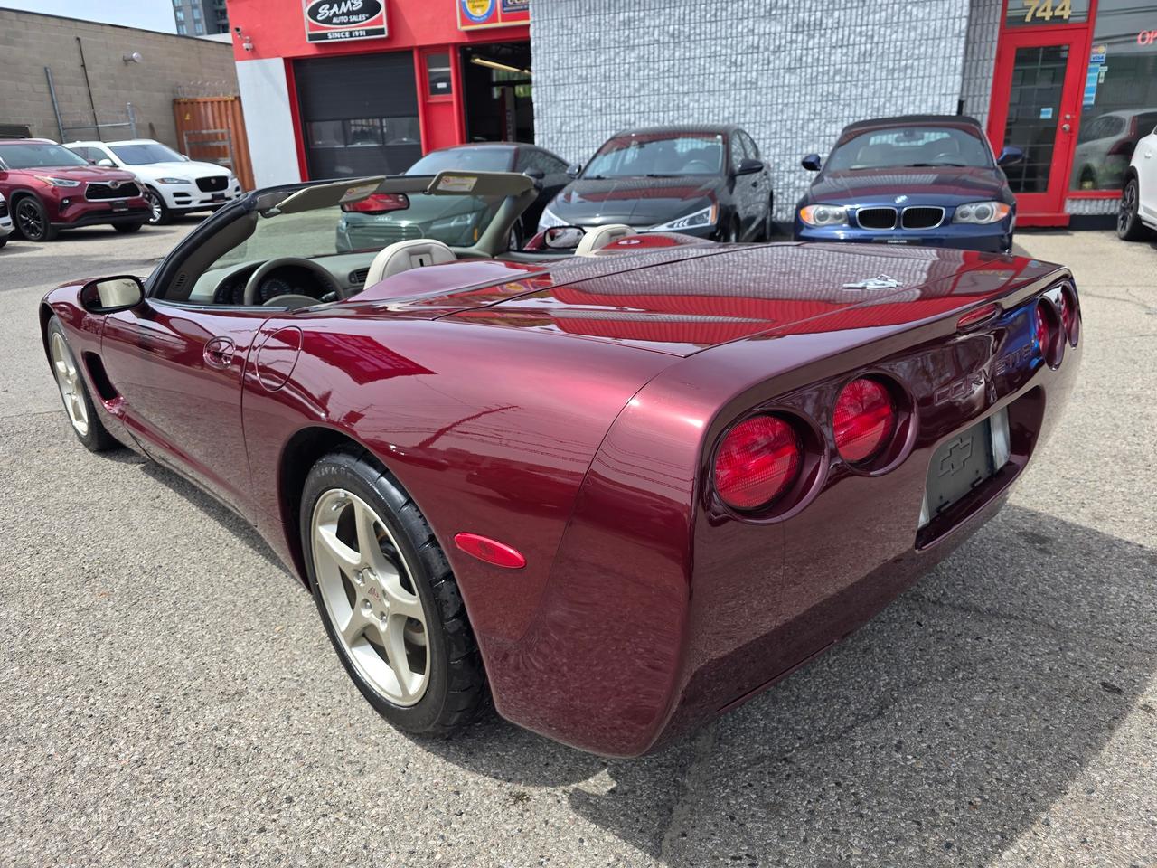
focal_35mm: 23
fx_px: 769
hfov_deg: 73.9
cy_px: 434
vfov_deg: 58.9
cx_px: 578
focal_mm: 6.3
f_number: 1.7
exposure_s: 1/3282
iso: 80
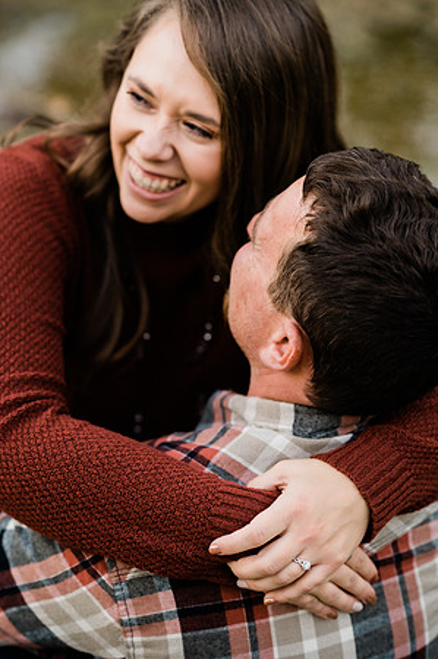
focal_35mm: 85
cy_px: 330
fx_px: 1555
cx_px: 219
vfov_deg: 23.9
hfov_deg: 16.0
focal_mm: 85
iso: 500
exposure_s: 1/200
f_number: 2.5
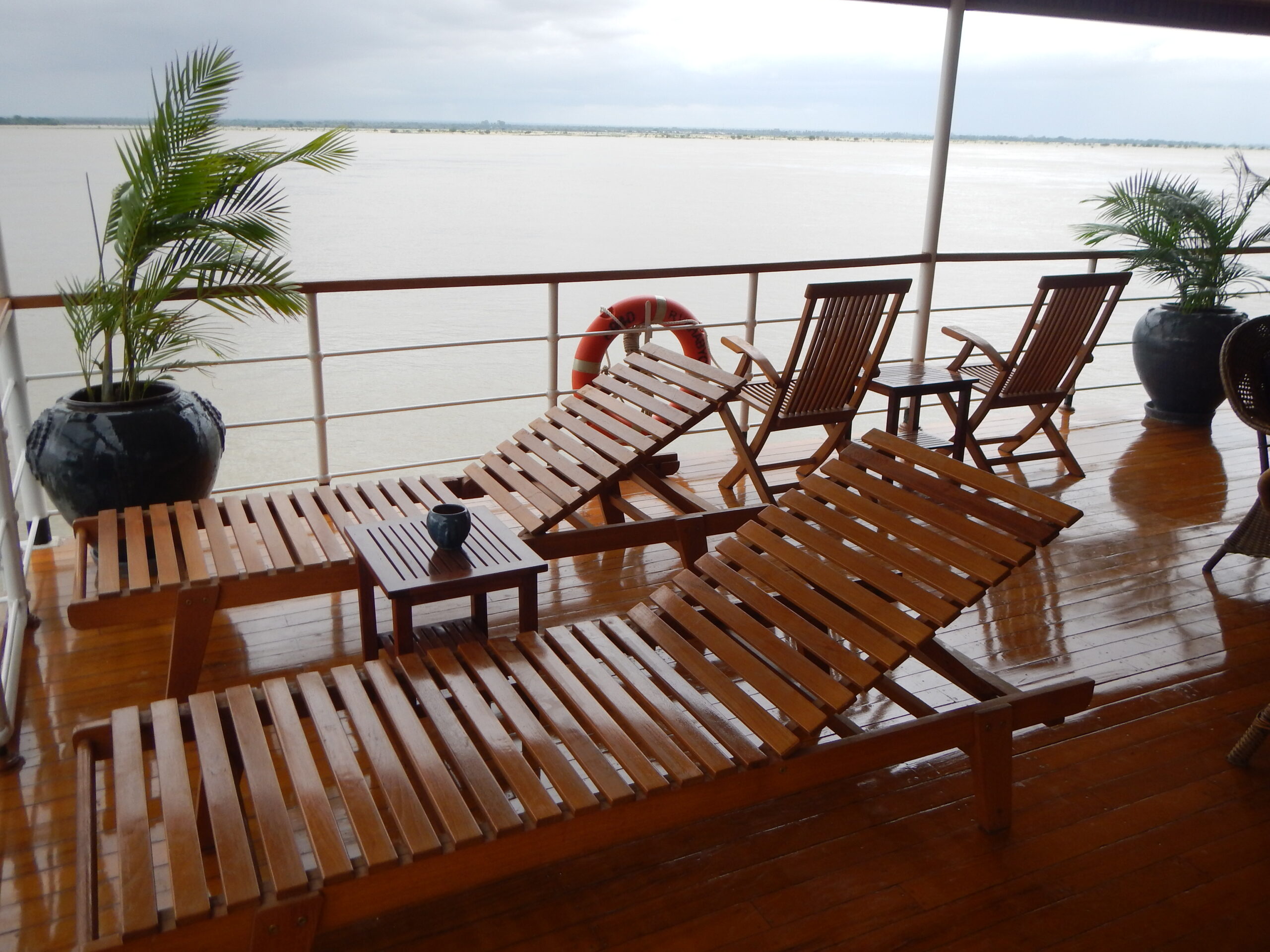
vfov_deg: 49.7
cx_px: 635
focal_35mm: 28
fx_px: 1027
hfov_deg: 63.4
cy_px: 476
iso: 125
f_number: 3.9
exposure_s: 1/400
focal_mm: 5
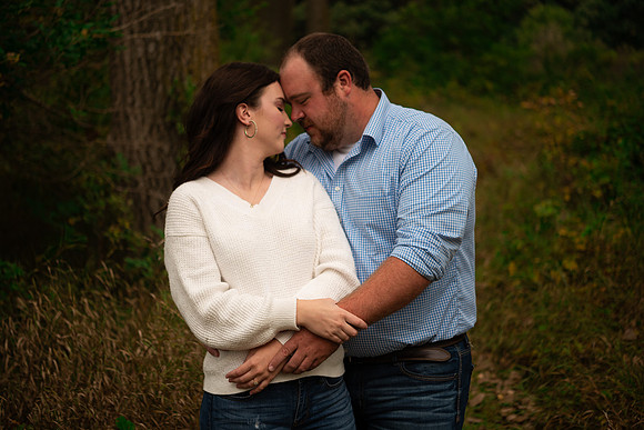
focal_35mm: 60
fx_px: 1074
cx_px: 322
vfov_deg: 22.6
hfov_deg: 33.4
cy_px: 215
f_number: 2.8
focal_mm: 60
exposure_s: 1/500
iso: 100
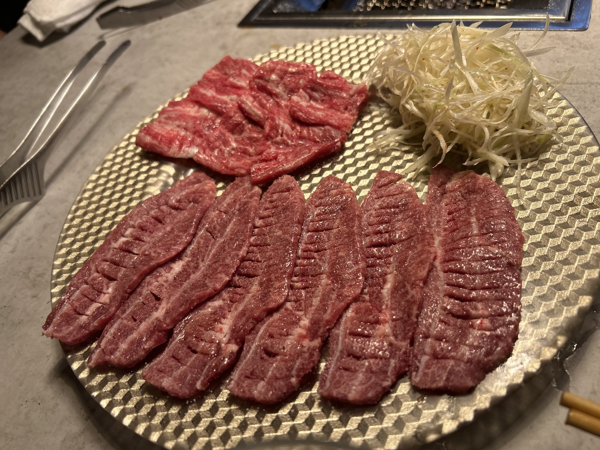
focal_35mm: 26
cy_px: 225
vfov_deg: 53.1
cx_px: 300
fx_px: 451
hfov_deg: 67.3
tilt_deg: -48.2
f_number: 1.5
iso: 125
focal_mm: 5.7
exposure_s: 1/100
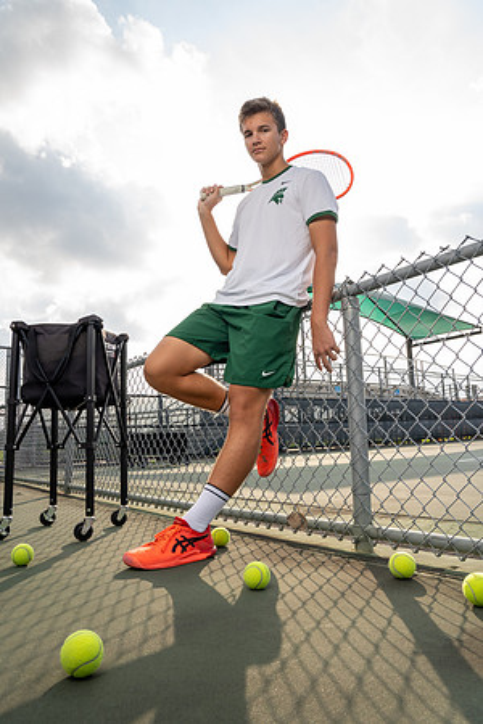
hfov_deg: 51.3
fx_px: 503
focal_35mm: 25
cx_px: 242
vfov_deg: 71.5
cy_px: 362
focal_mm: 25
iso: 320
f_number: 9
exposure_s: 1/250
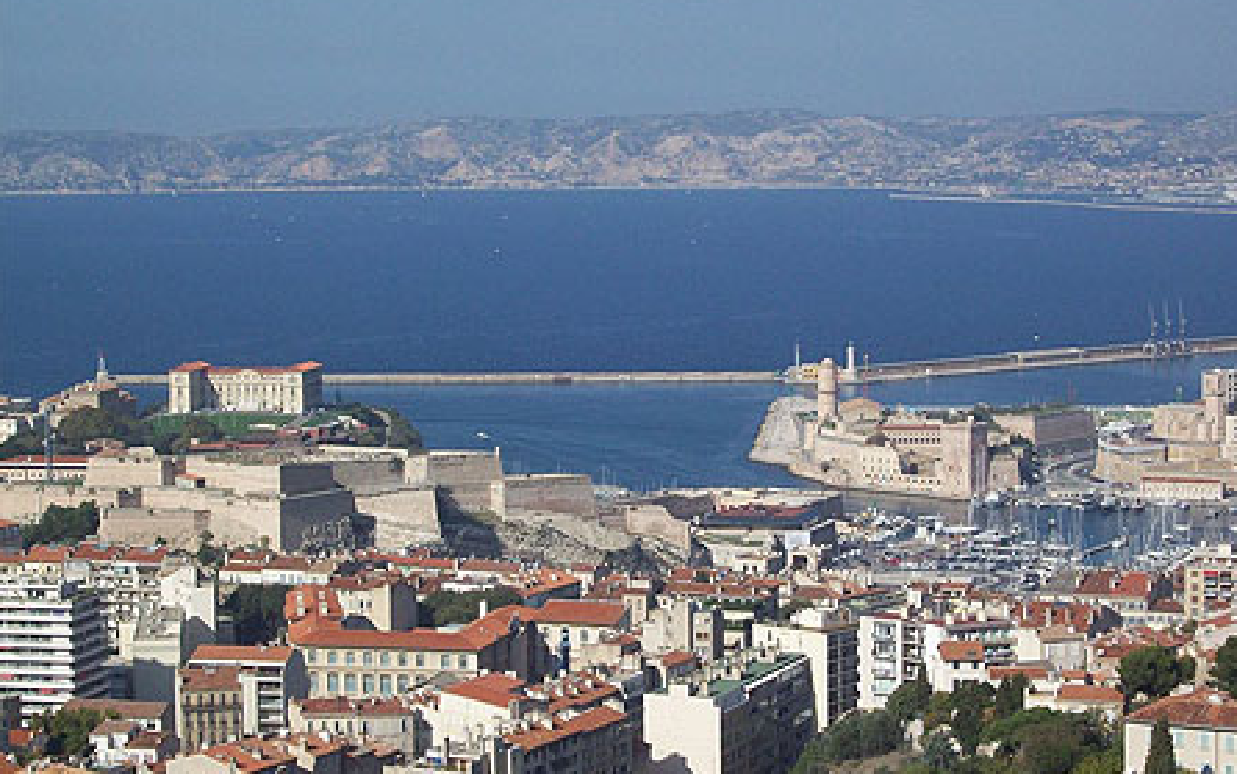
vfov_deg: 14.1
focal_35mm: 93
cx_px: 621
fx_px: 3136
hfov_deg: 22.3
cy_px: 338
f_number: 7.6
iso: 80
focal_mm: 14.3
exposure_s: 1/430
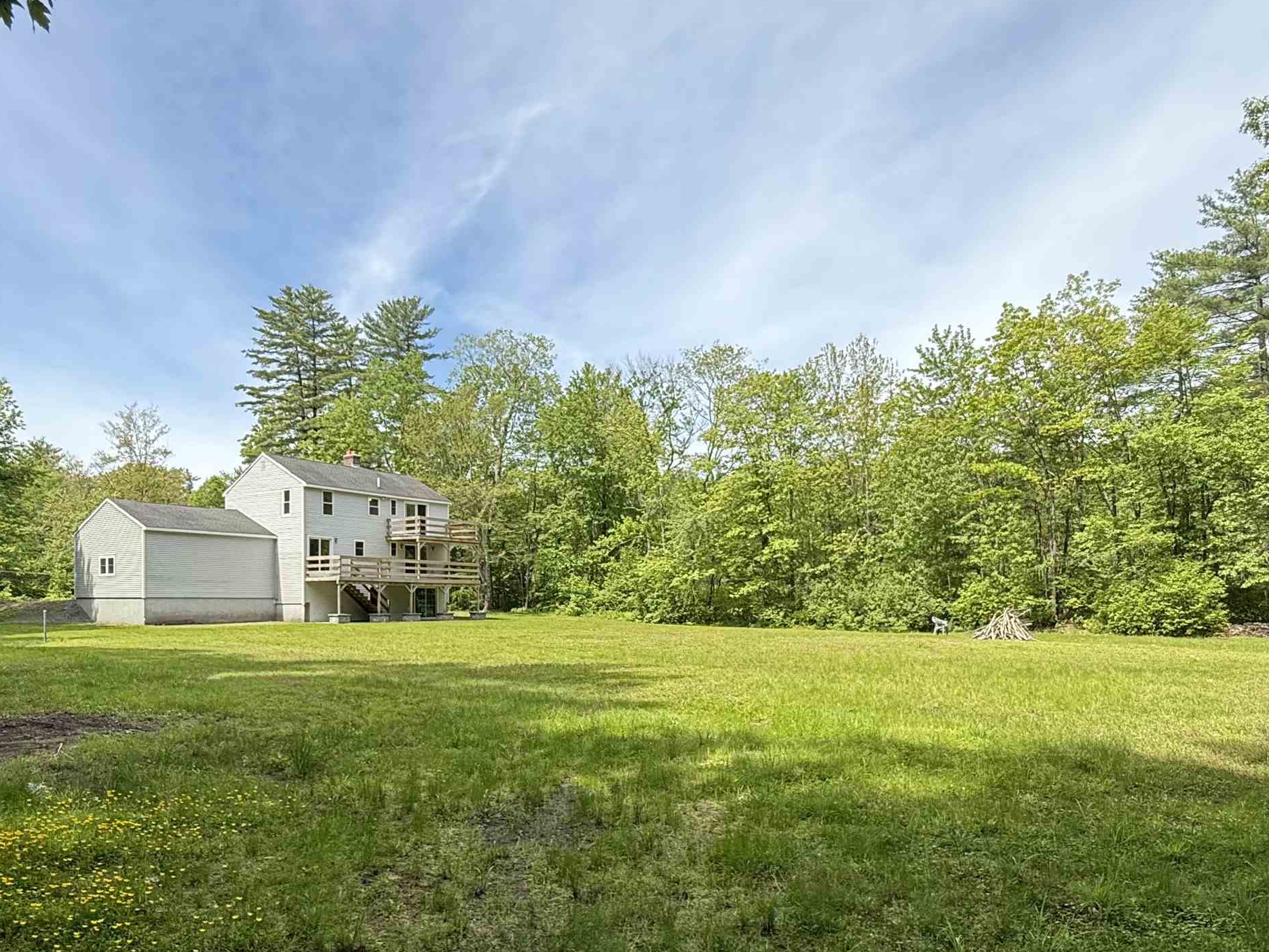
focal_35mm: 23
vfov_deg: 57.9
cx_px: 626
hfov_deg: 73.9
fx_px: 843
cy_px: 610
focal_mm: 2.22
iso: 64
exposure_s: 1/709
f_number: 2.2
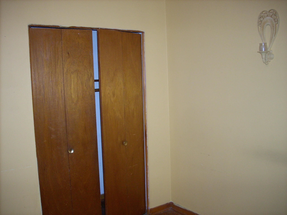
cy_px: 108
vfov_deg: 38.7
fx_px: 307
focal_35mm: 37
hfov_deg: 50.1
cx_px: 144
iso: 200
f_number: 2.8
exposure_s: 1/60
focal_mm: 6.2
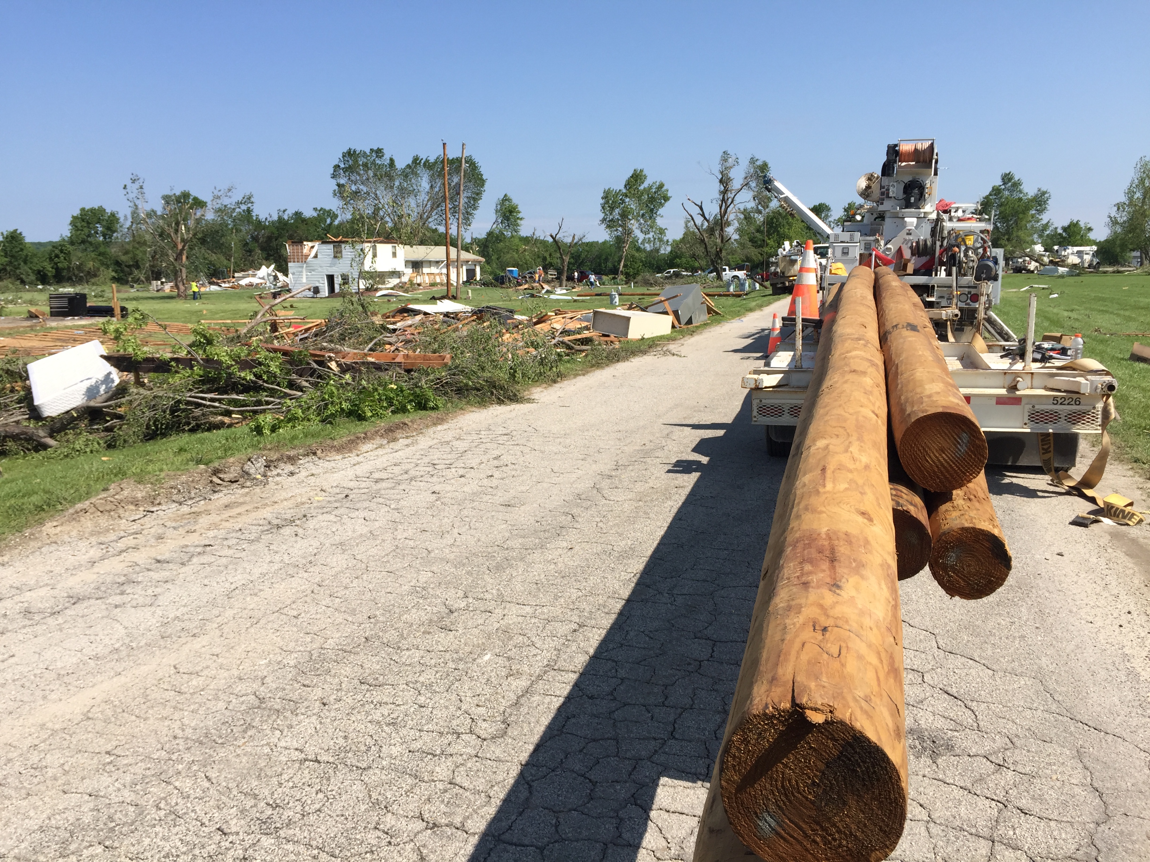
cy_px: 431
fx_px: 963
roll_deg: +0.0
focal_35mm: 29
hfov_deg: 61.7
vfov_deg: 48.2
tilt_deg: -9.9
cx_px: 575
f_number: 2.2
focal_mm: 4.15
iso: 32
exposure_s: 1/1647
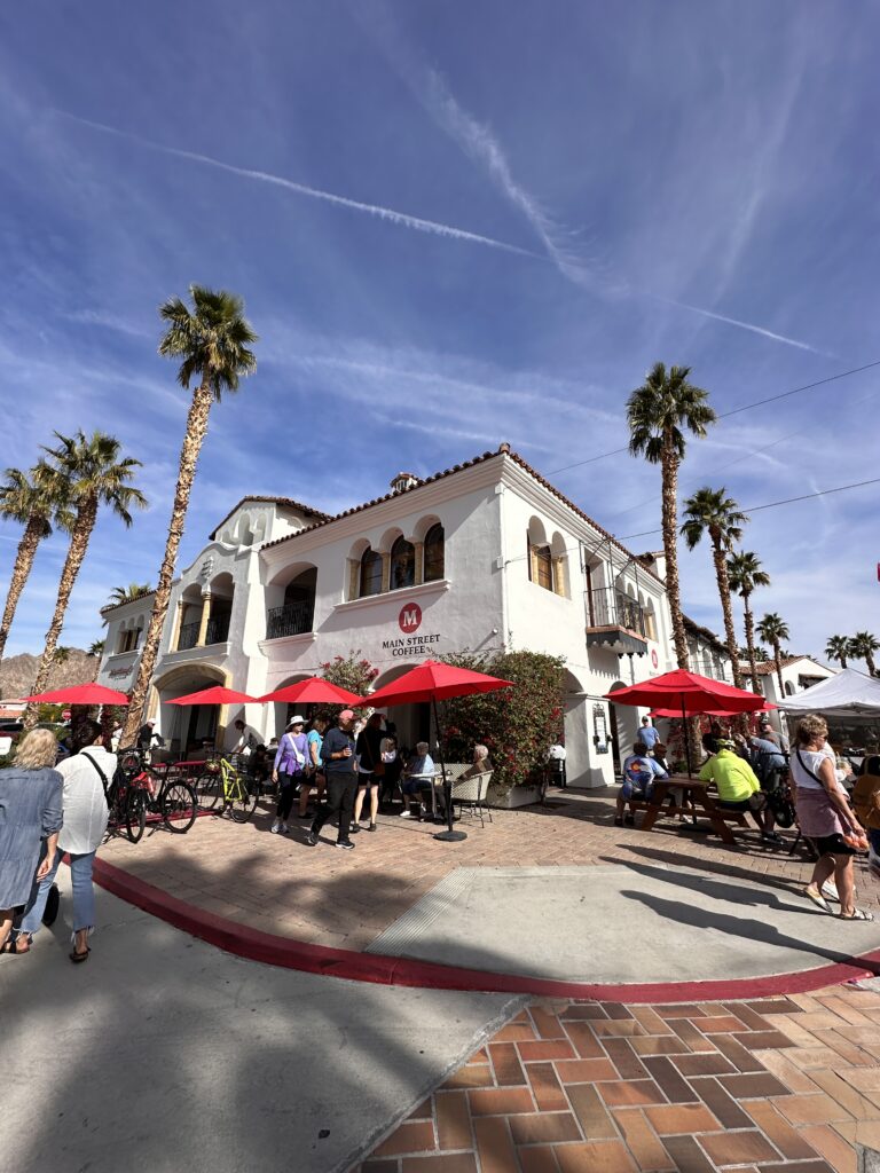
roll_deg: -0.8
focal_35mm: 14
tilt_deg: +16.3
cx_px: 440
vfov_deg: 102.1
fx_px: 475
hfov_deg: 85.7
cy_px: 586
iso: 50
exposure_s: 1/2681
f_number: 2.2
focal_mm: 2.22
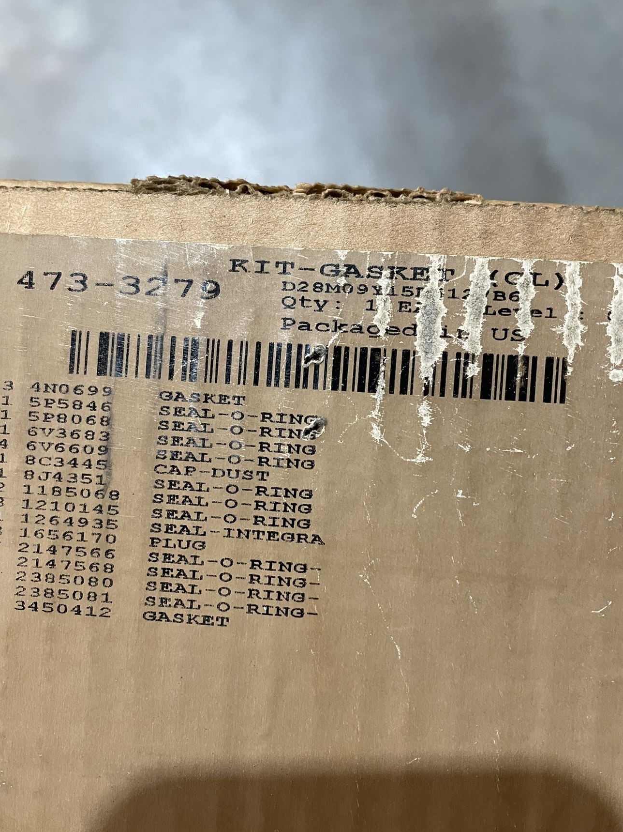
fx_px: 744
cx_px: 309
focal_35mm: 31
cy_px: 457
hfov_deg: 45.4
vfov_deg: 58.2
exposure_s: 1/60
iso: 250
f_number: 1.6
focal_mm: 4.2
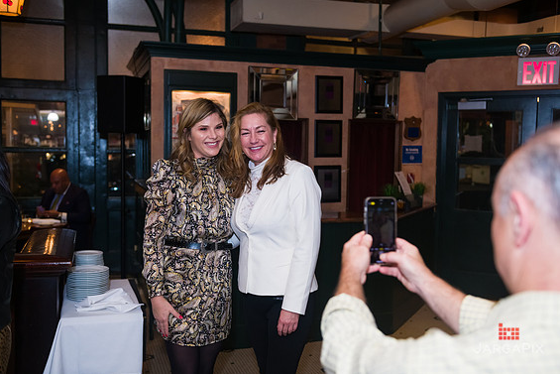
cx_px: 281
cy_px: 183
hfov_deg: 49.5
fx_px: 607
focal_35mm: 39
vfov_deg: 34.2
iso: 1000
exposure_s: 1/125
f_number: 3.2
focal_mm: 38
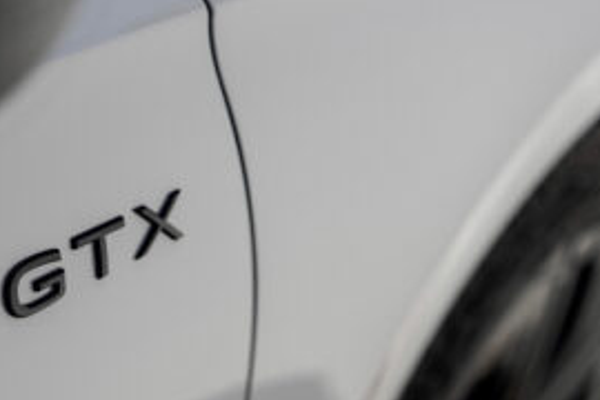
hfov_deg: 24.9
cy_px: 172
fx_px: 1350
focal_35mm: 81
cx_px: 197
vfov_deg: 16.8
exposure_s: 1/500
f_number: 2.8
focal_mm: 48
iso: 50
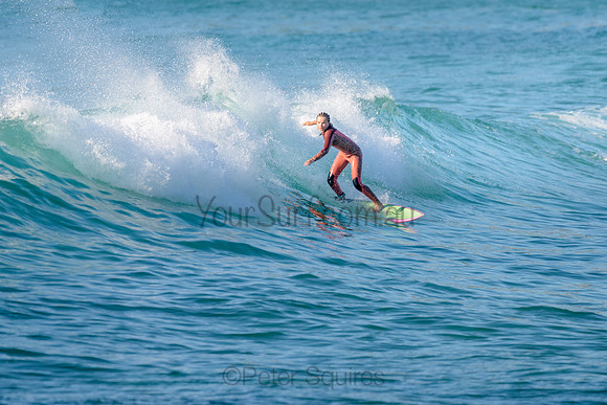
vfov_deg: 2.2
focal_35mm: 612
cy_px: 157
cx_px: 310
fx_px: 10325
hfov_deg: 3.4
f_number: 5.6
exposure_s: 1/2000
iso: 560
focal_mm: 500
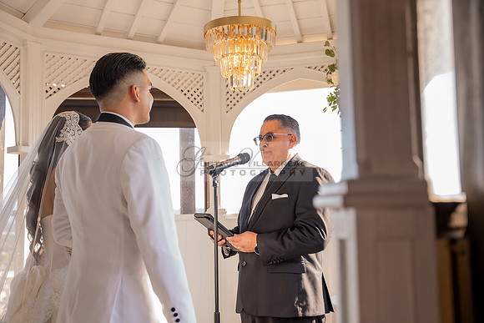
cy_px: 162
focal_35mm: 41
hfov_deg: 47.0
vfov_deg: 32.3
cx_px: 242
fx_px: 557
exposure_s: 1/100
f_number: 3.5
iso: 160
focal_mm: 41.4
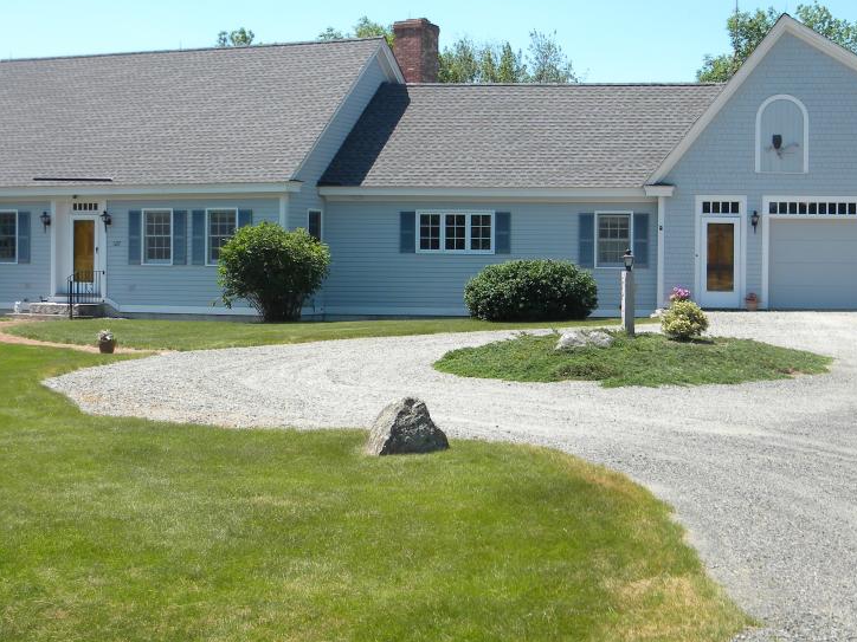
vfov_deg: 25.2
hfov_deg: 33.2
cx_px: 472
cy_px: 284
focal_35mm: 58
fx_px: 1436
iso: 80
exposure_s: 1/470
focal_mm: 7.3
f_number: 3.8
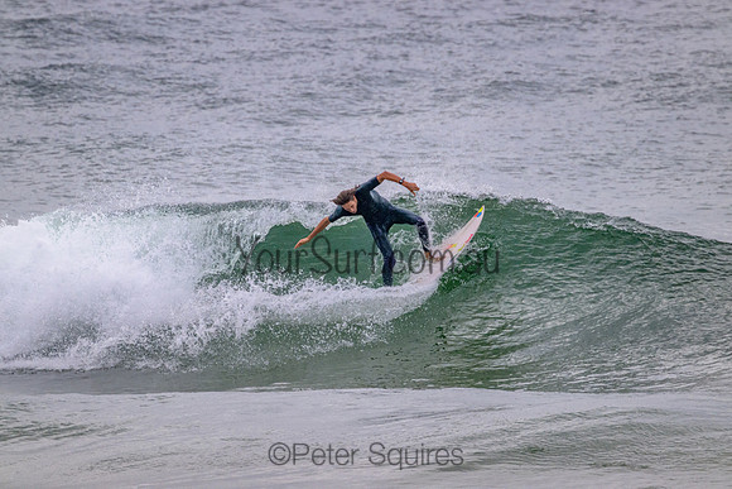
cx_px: 366
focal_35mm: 800
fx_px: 16270
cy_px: 244
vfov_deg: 1.7
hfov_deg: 2.6
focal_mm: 800
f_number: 11
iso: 2200
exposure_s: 1/2000
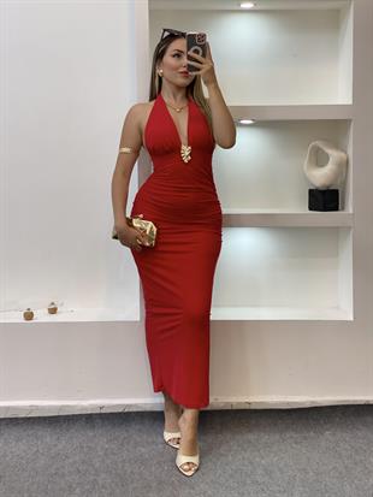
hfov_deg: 28.0
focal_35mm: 52
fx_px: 747
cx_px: 186
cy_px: 248
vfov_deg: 36.8
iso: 80
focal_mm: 6
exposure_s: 1/100
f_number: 2
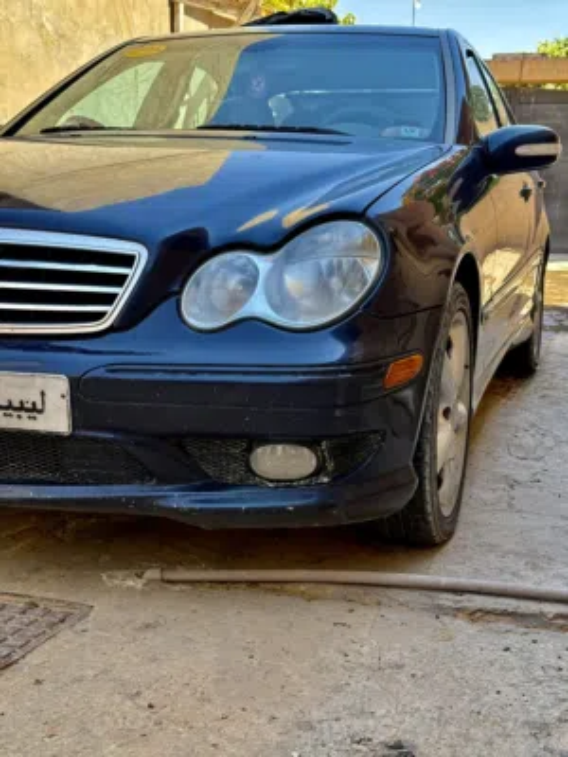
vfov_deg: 39.7
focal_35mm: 48
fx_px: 1050
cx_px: 284
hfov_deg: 30.3
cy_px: 378
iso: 100
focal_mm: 6.76
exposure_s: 1/675
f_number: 1.78
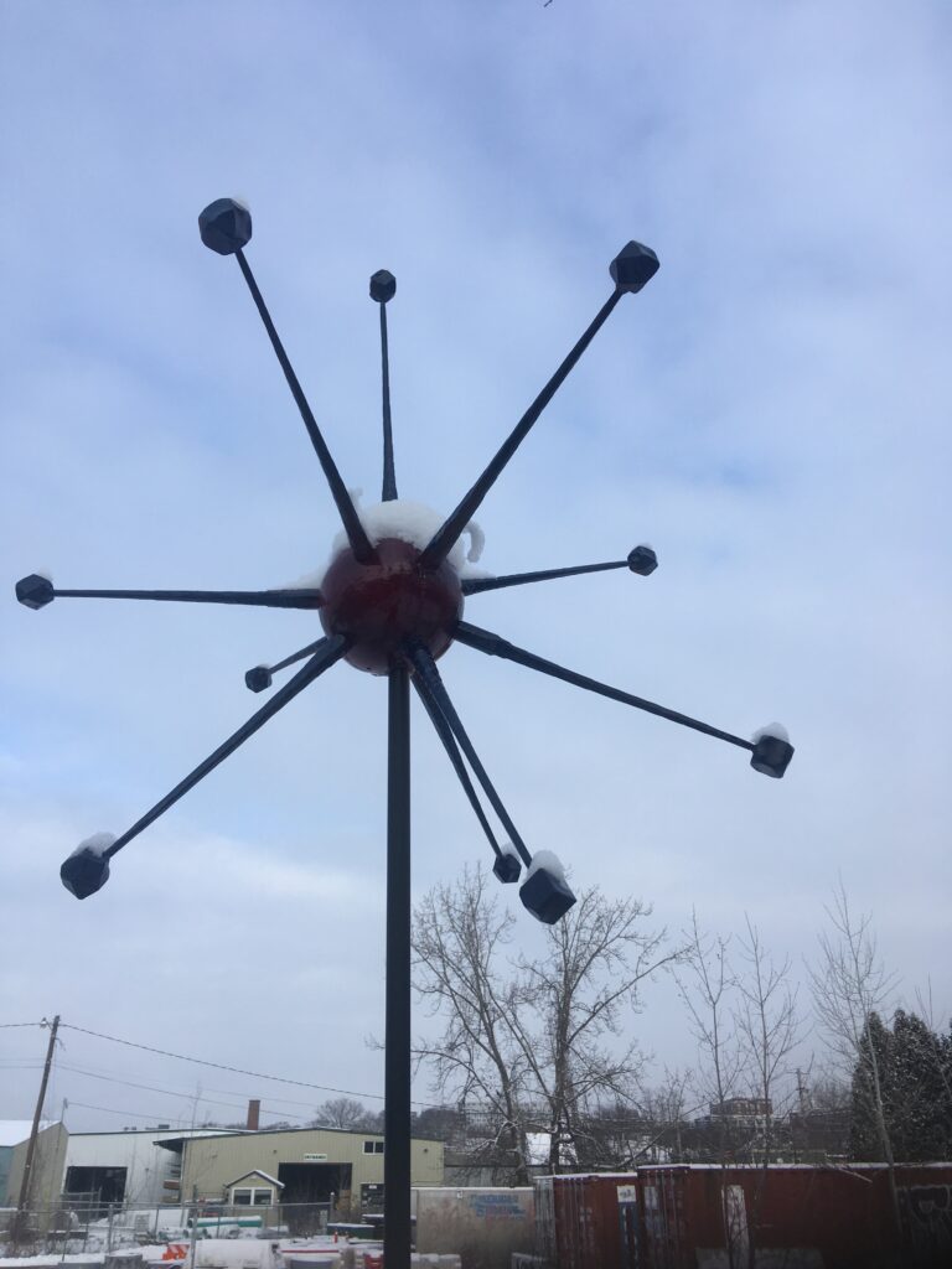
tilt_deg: +28.3
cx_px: 476
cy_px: 634
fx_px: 1063
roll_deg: +0.0
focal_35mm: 29
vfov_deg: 61.7
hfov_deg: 48.2
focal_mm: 4.15
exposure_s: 1/1115
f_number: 2.2
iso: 25
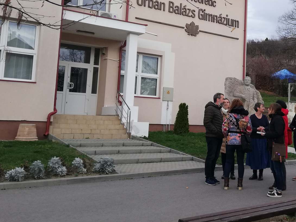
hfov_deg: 36.7
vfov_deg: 29.5
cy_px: 81
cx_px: 261
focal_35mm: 49
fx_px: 419
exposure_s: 1/335
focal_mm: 3.81
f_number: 2.2
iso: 50
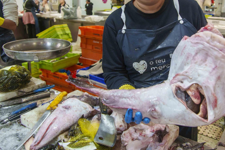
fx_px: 225
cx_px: 141
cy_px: 38
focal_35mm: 36
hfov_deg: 52.6
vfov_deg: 36.0
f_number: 2.8
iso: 400
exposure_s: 1/125
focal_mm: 16
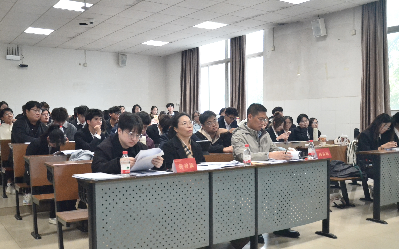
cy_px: 132
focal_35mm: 37
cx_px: 184
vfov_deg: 34.8
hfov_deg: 53.2
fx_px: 398
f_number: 4
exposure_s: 1/320
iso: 4000
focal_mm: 21
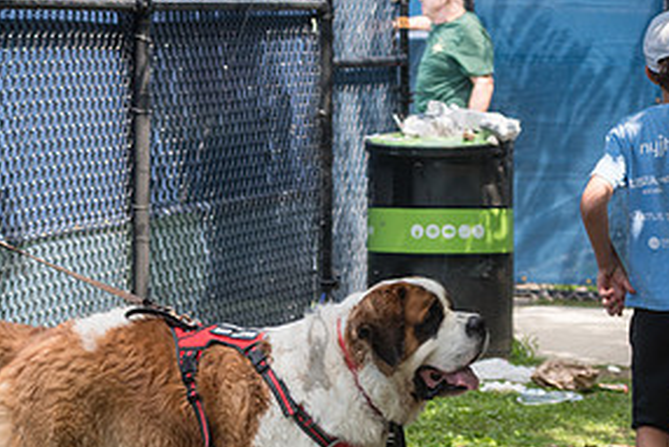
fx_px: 3123
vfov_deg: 8.2
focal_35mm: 168
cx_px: 316
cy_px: 350
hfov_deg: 12.2
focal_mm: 80
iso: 200
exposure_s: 1/160
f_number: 4.5
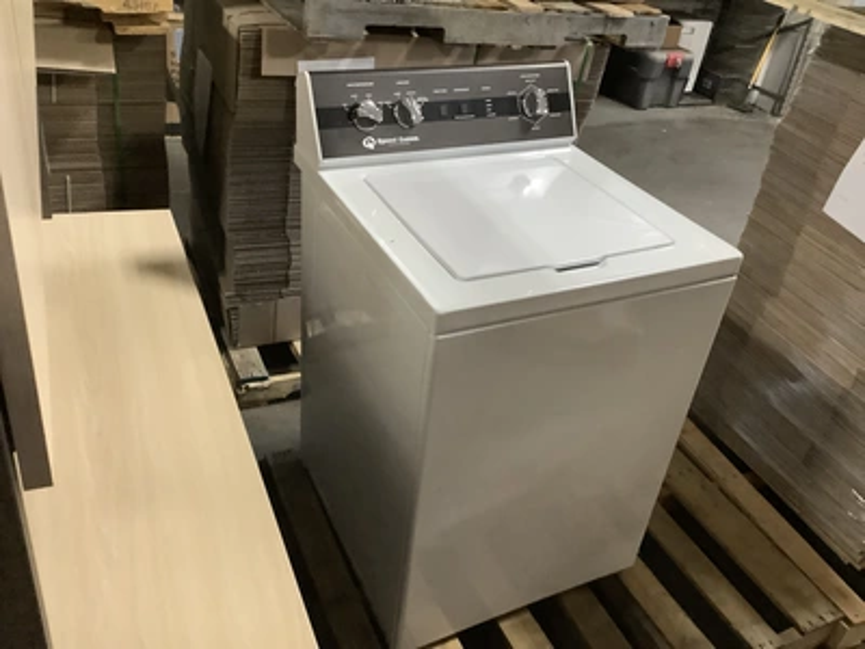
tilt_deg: -31.6
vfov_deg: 45.4
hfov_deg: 58.4
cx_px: 432
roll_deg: -8.8
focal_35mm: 31
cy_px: 324
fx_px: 775
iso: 400
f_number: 2.4
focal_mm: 3.3
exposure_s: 1/33
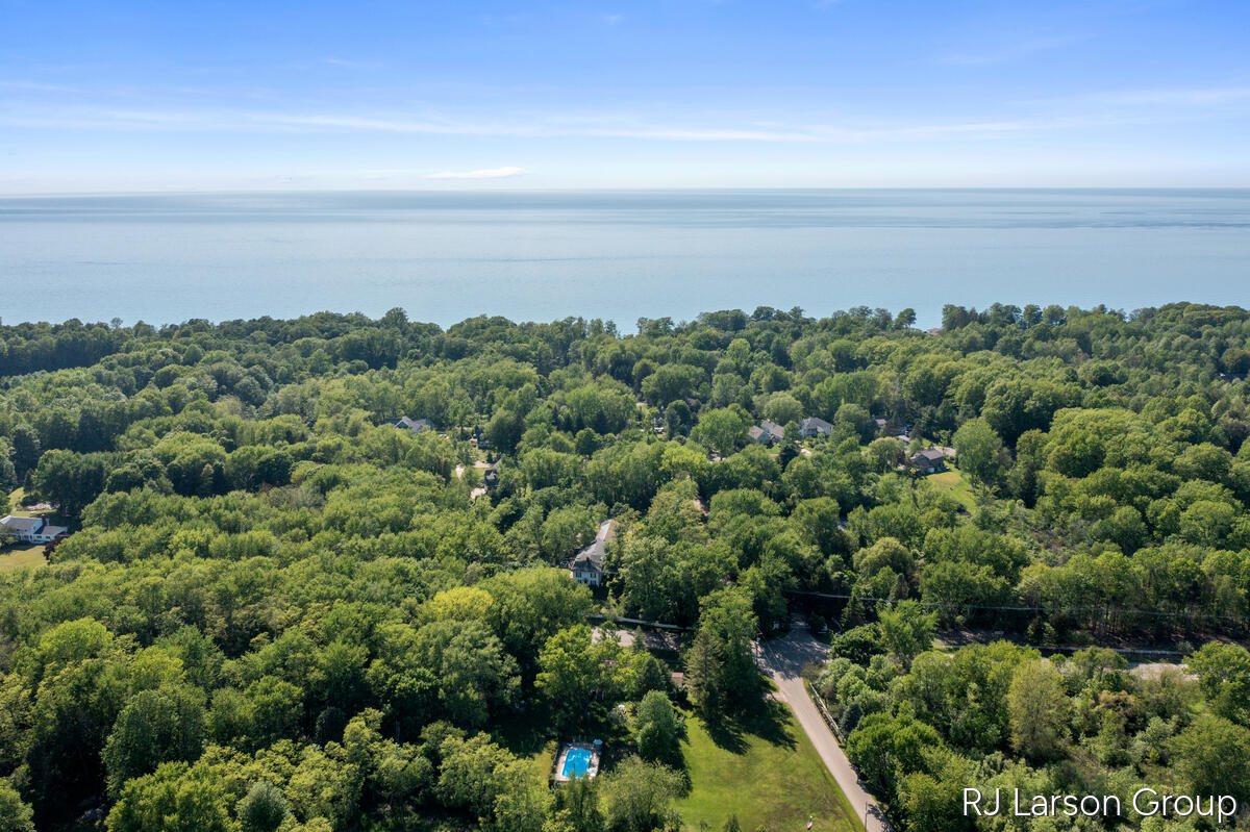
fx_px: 972
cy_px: 416
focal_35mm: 28
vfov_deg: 46.4
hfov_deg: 65.5
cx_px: 625
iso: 100
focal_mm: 10.26
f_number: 6.3
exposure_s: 1/640
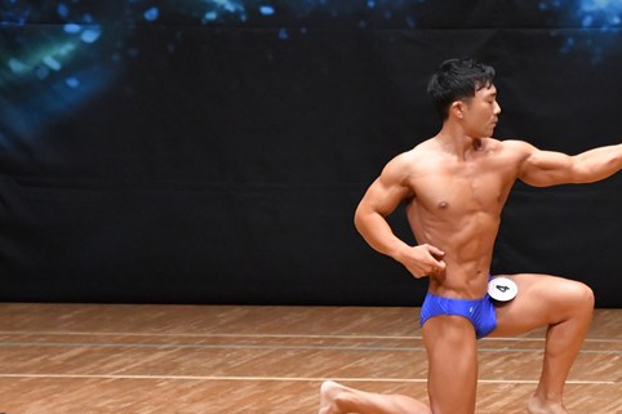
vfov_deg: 3.4
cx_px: 488
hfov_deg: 5.0
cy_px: 240
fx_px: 7081
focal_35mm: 410
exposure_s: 1/400
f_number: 5.6
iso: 6400
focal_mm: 170
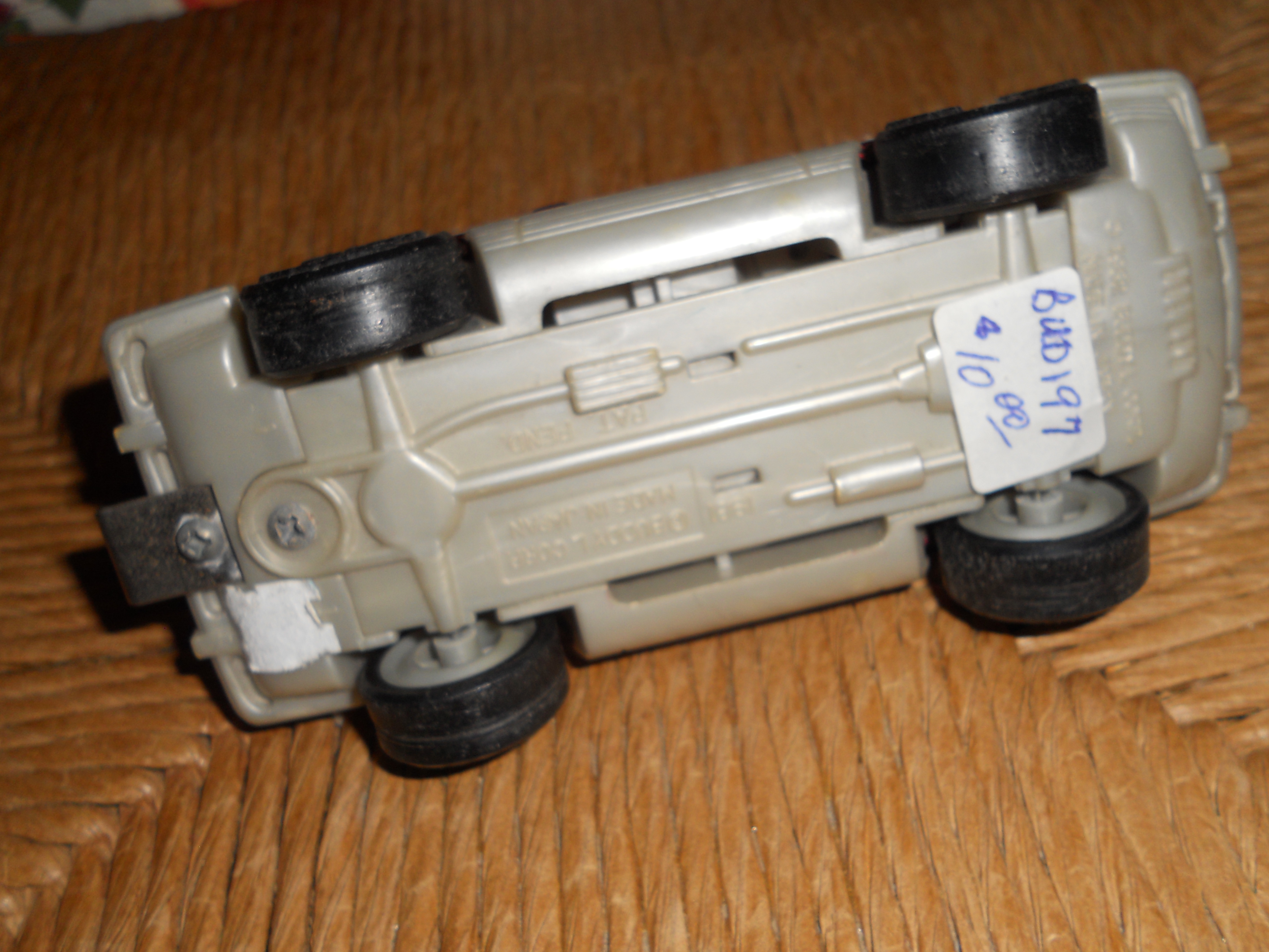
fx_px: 1246
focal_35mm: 34
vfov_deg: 41.8
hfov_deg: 54.0
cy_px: 490
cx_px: 645
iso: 80
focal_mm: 5.8
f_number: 8.8
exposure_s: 1/25
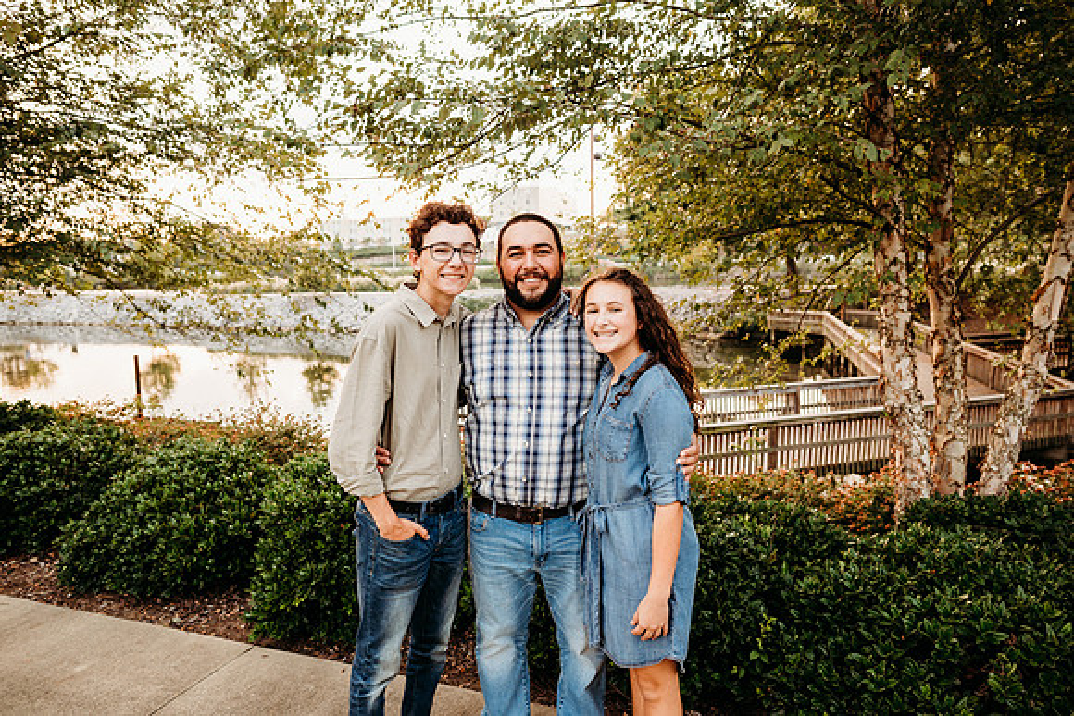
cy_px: 358
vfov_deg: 53.2
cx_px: 537
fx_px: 716
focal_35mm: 24
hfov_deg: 73.7
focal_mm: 24
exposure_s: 1/200
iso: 500
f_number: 3.2
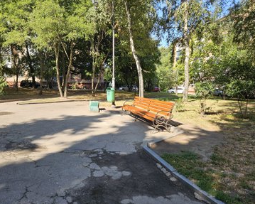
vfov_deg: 56.8
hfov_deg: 68.0
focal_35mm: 25
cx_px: 115
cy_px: 104
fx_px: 189
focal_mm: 5.4
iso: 32
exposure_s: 1/577
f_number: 1.8
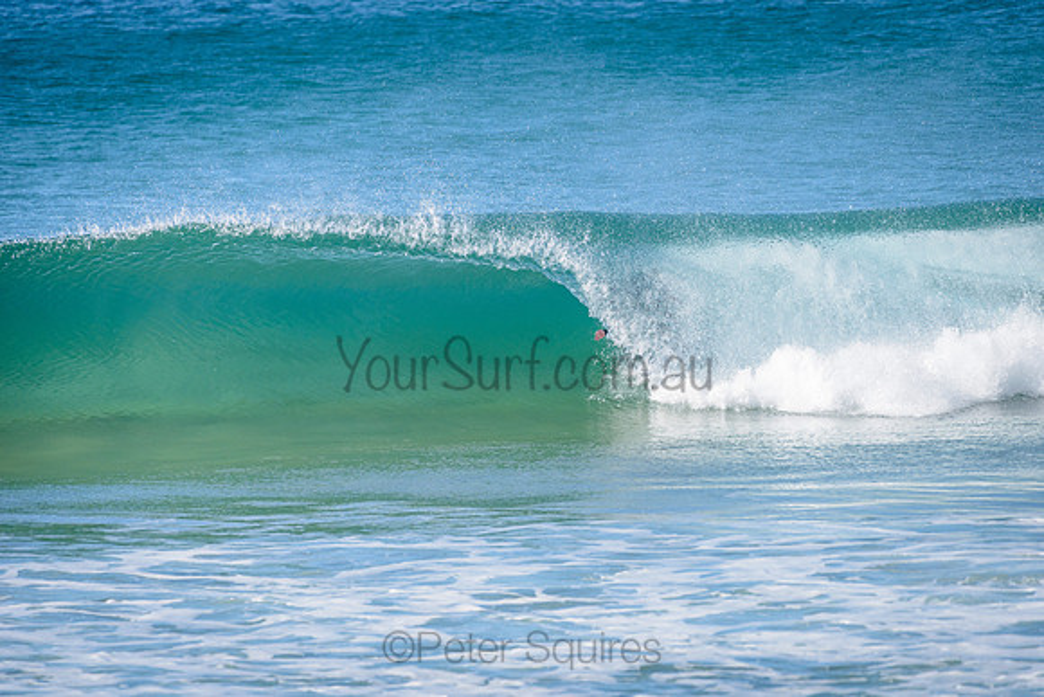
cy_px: 348
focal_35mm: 500
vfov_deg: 2.8
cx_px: 522
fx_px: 14503
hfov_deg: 4.1
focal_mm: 500
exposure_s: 1/2000
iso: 280
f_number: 5.6
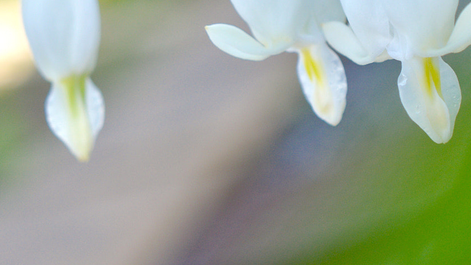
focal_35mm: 119
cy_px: -8
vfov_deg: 10.1
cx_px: 149
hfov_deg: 17.9
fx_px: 1486
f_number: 5.6
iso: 125
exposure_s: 1/250
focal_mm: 40
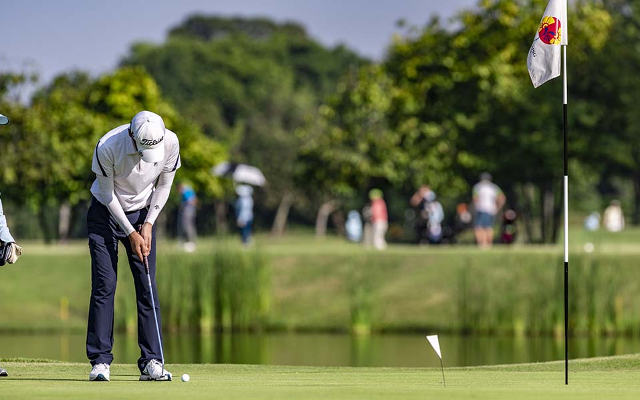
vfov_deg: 3.2
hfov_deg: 5.1
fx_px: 7133
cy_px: 203
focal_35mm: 409
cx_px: 320
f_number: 5.6
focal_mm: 400
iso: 250
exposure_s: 1/2000
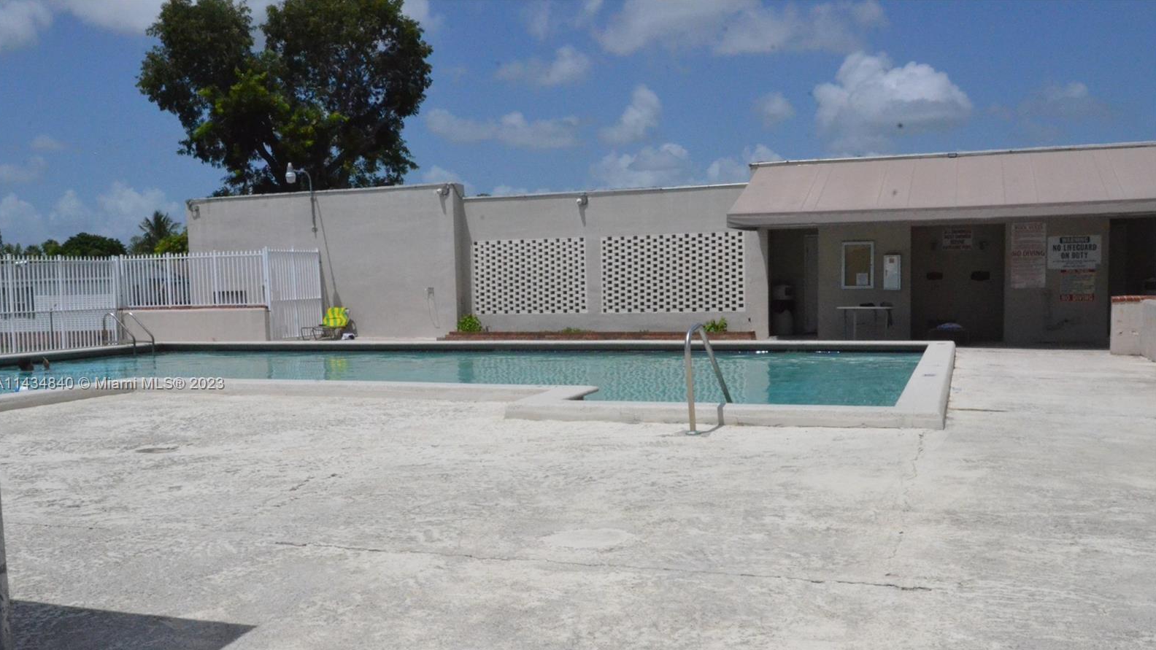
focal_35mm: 38
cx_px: 574
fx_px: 1165
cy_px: 385
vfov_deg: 31.1
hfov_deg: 52.8
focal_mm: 24
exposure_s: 1/3200
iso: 5000
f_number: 22
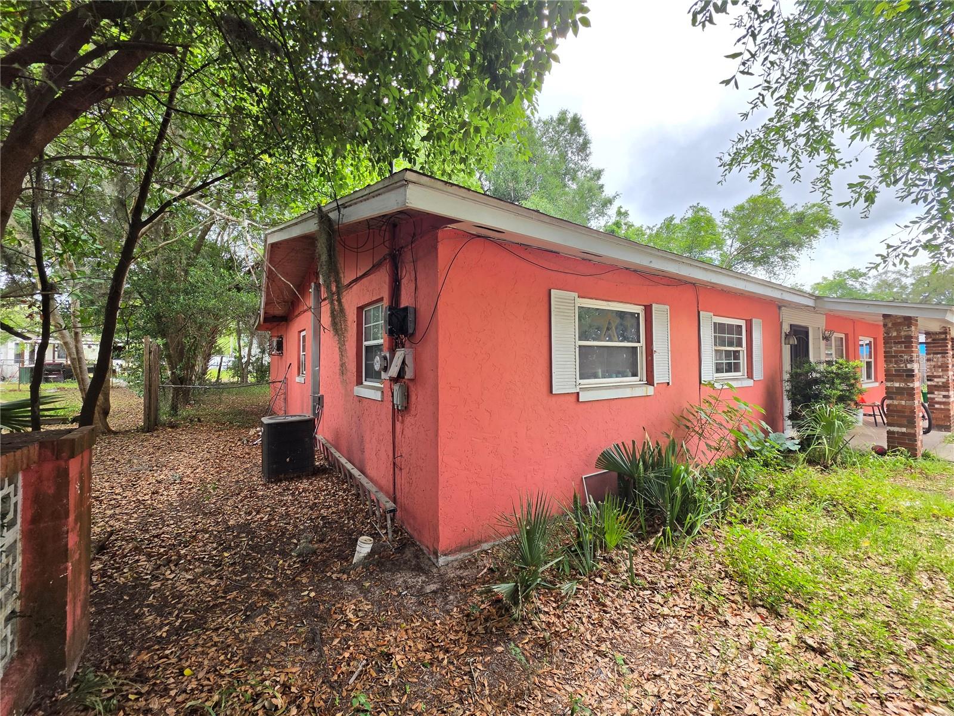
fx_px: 358
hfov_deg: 106.2
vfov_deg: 89.9
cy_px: 358
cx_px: 477
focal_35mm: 13
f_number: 1.9
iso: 32
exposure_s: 1/296
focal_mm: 2.2
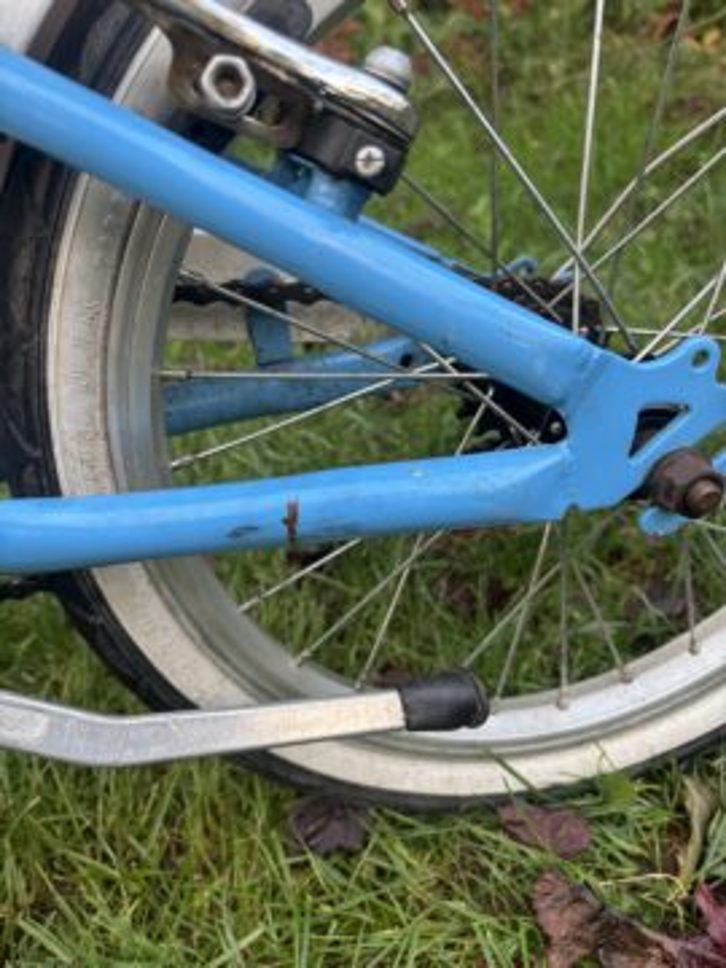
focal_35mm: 26
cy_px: 484
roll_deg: +4.1
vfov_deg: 67.3
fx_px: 727
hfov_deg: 53.1
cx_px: 363
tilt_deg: -36.6
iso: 125
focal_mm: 5.96
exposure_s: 1/121
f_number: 1.6
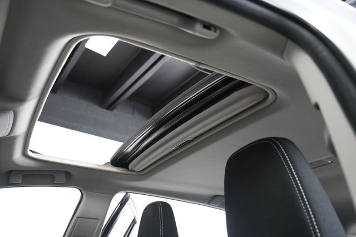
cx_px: 178
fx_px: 336
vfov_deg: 38.8
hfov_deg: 55.8
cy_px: 118
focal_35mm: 34
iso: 100
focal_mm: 23
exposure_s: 1/160
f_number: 3.8
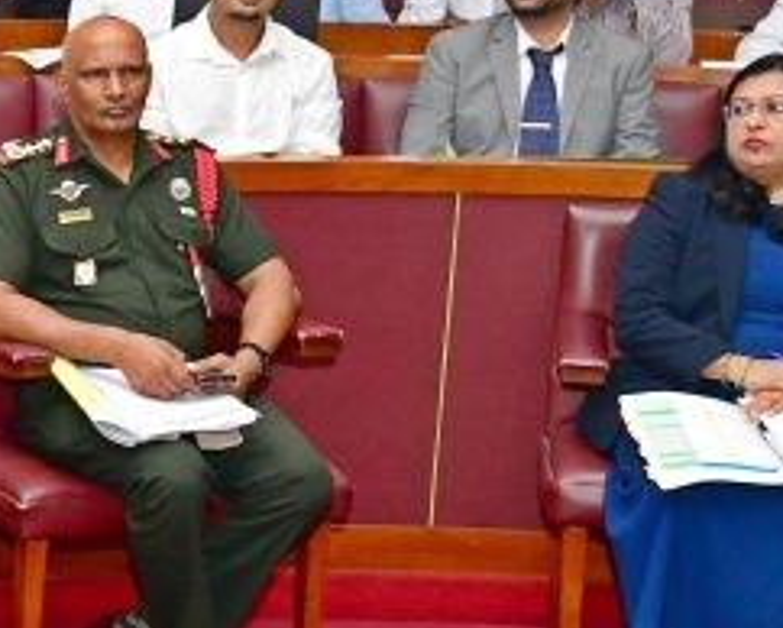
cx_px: -654
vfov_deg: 12.1
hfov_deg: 13.5
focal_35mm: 127
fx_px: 2945
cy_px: 490
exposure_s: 1/160
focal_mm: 32
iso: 3200
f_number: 5
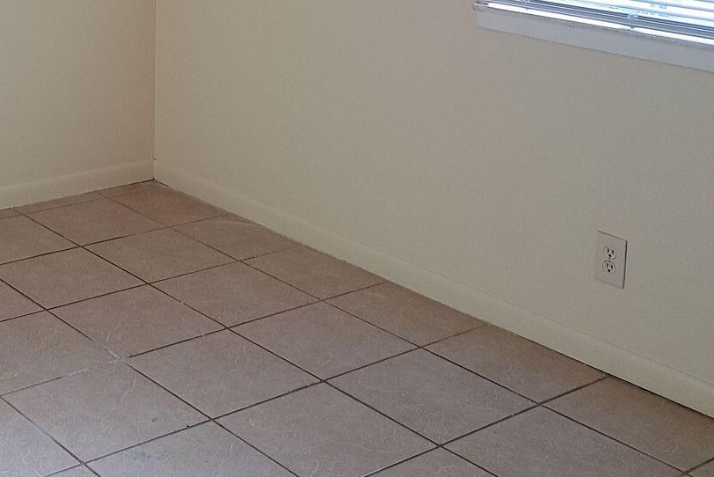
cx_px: 88
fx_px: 1171
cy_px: -76
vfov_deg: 21.6
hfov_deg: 32.4
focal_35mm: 59
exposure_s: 1/120
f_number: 1.8
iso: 50
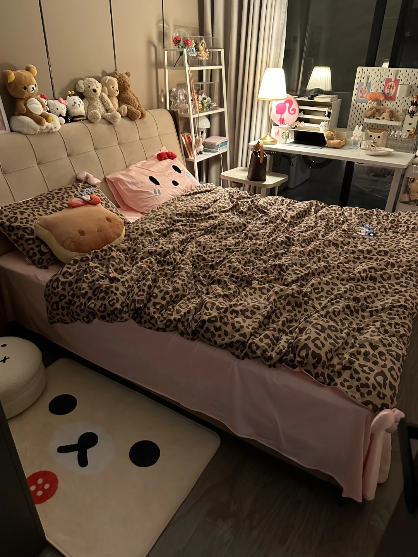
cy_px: 278
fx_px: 386
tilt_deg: -29.1
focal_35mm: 24
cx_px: 209
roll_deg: -0.8
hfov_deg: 56.8
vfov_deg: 71.6
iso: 1000
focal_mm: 6.86
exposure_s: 1/35
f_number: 1.78
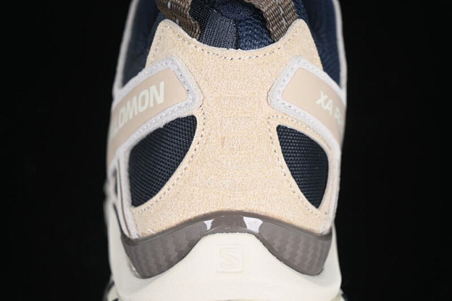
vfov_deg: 18.2
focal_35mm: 75
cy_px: 150
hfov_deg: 27.0
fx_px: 942
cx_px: 226
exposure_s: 1/60
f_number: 6.3
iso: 160
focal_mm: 50
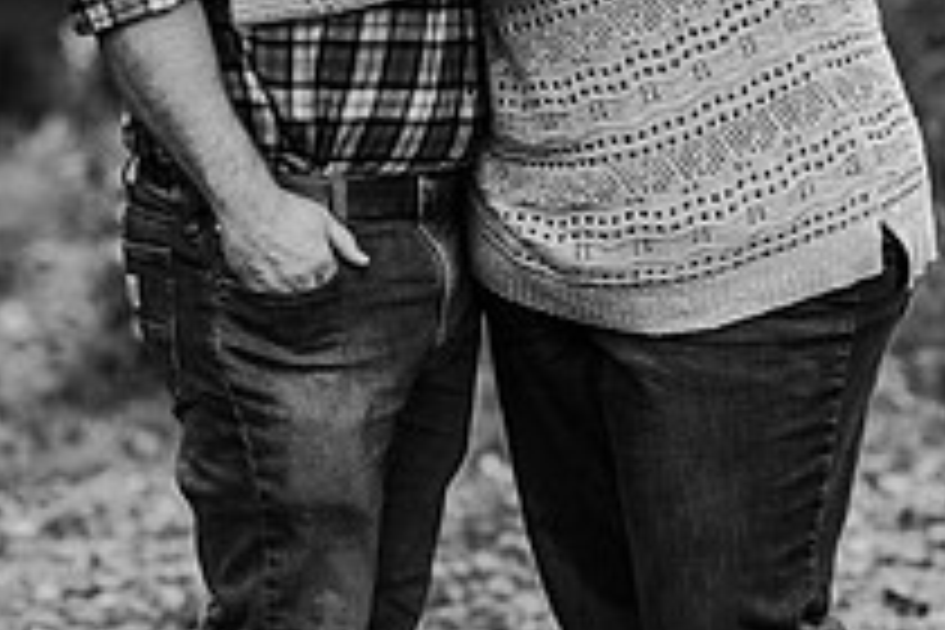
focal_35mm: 235
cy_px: -169
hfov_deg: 8.8
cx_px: 356
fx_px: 6168
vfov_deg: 5.8
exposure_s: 1/200
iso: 125
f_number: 2.2
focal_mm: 85
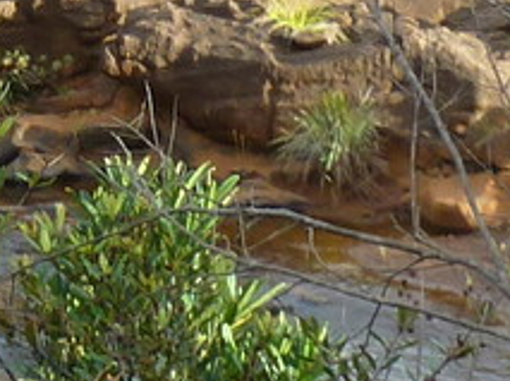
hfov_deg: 4.1
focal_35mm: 474
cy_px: -829
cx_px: -529
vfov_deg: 3.1
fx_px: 6972
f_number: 4
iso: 80
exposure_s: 1/50
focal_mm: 10.3
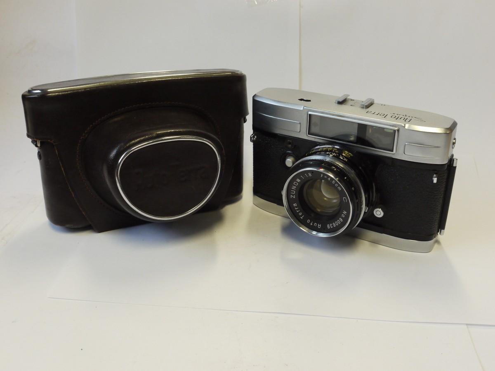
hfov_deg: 49.0
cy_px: 186
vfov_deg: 37.7
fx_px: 543
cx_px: 248
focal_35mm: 38
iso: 800
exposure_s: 1/40
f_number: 10
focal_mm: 19
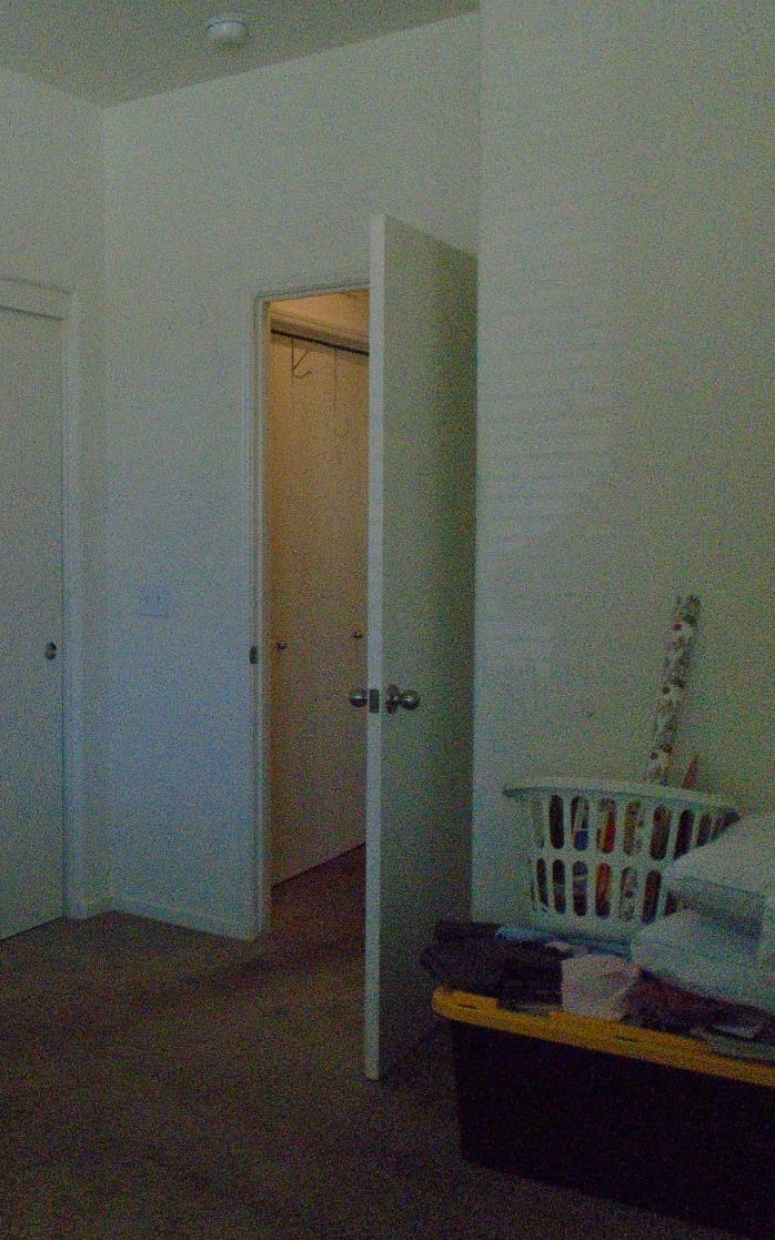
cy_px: 619
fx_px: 1251
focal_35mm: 37
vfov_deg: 52.8
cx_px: 40
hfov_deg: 32.3
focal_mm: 4.6
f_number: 3.2
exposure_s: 1/200
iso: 800
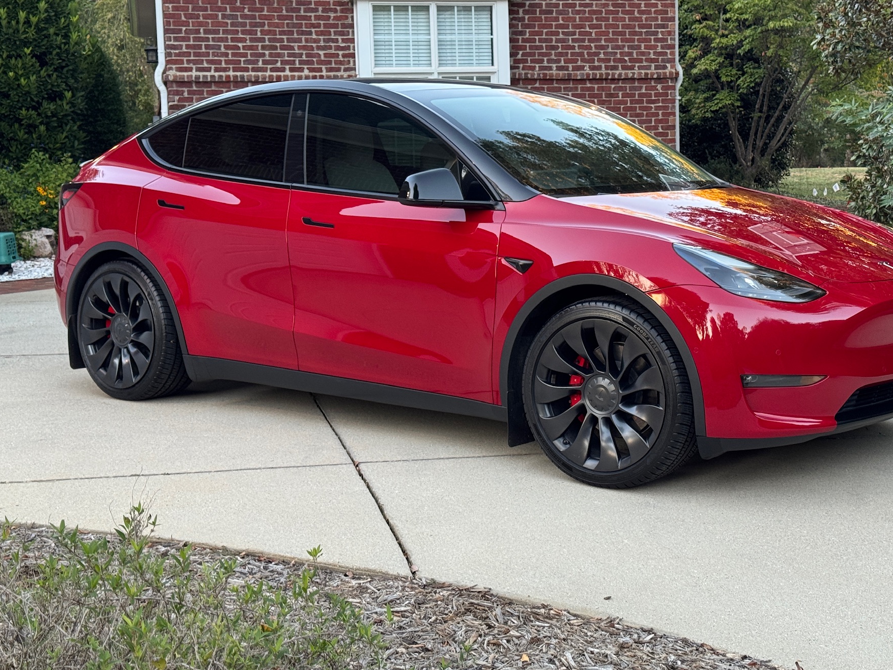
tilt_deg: -6.4
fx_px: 1445
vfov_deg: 26.1
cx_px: 502
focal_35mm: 56
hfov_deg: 34.3
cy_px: 299
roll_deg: +1.4
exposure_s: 1/80
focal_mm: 6.76
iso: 100
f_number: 1.78
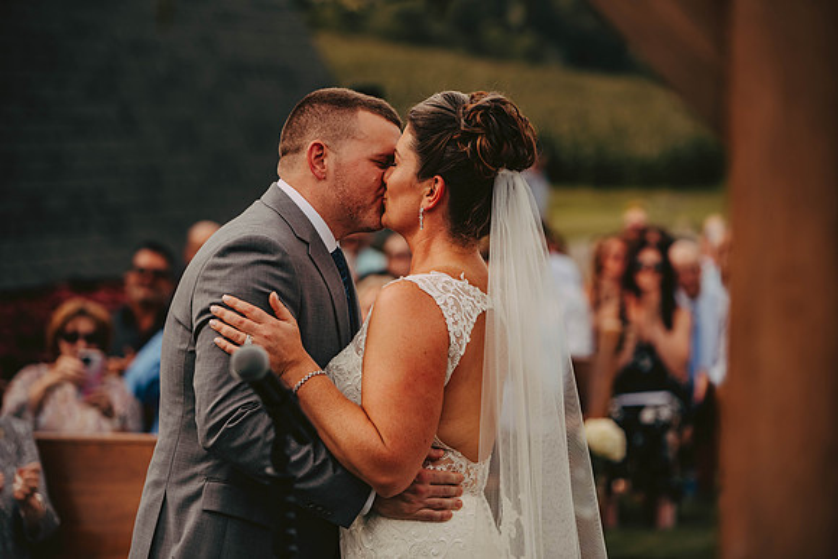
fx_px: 2794
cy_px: 280
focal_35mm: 120
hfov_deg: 17.1
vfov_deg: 11.4
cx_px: 419
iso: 200
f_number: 2.8
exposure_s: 1/2000
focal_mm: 120
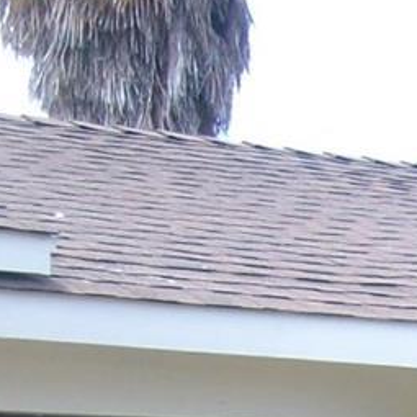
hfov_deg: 9.1
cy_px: 857
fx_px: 2480
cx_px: 801
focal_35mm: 182
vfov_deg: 9.0
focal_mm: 5.8
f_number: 2.8
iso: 80
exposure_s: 1/261
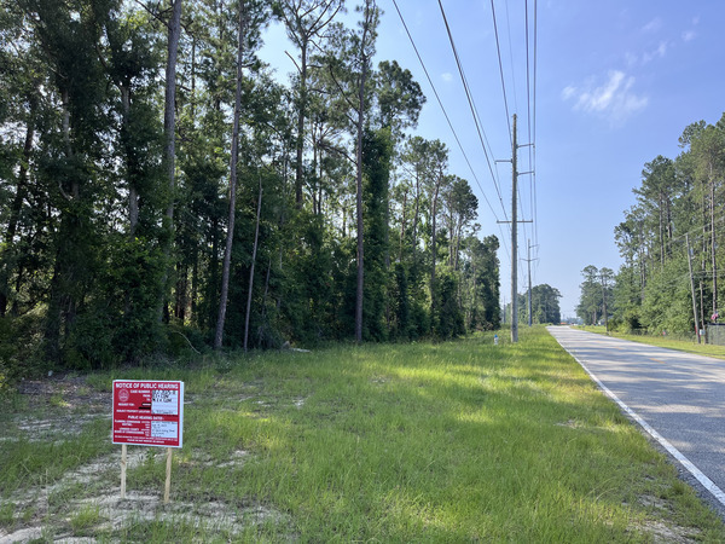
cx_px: 362
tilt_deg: +5.2
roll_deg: -0.1
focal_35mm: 26
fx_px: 545
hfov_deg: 67.3
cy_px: 272
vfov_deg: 53.1
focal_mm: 5.1
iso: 50
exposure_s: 1/1992
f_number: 1.6
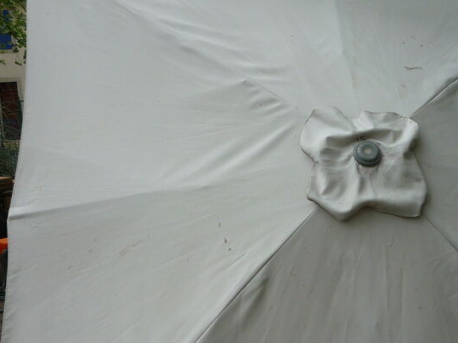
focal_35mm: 56
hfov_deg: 33.9
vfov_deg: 25.8
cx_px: 321
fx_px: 741
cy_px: 259
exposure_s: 1/125
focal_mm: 5.2
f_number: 4
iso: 100
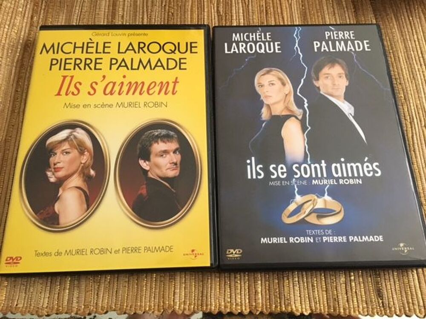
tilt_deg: -70.7
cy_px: 160
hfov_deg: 61.7
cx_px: 213
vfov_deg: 48.2
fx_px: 357
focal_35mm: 29
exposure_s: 1/17
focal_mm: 4.15
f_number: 2.2
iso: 200
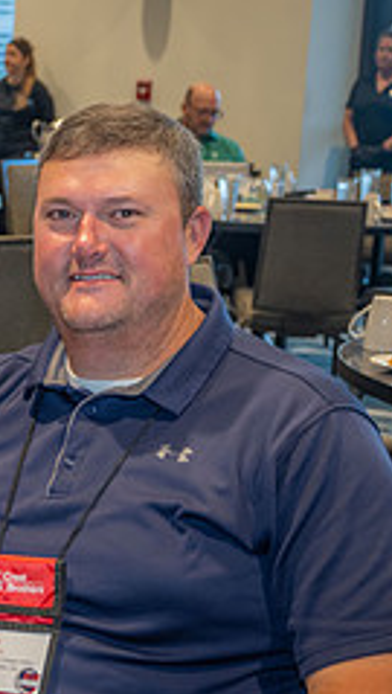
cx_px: -346
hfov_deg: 11.3
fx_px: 1824
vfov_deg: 21.5
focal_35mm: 99
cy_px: 350
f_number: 4
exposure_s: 1/100
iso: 640
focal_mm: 39
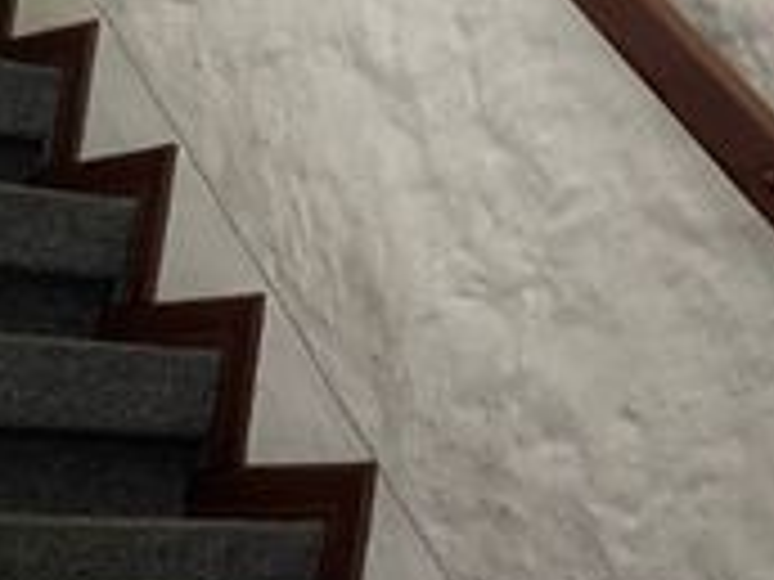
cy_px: 40
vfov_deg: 14.5
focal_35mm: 101
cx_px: 1339
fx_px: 2258
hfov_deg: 16.6
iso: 125
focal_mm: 4.25
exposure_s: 1/61
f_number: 1.8
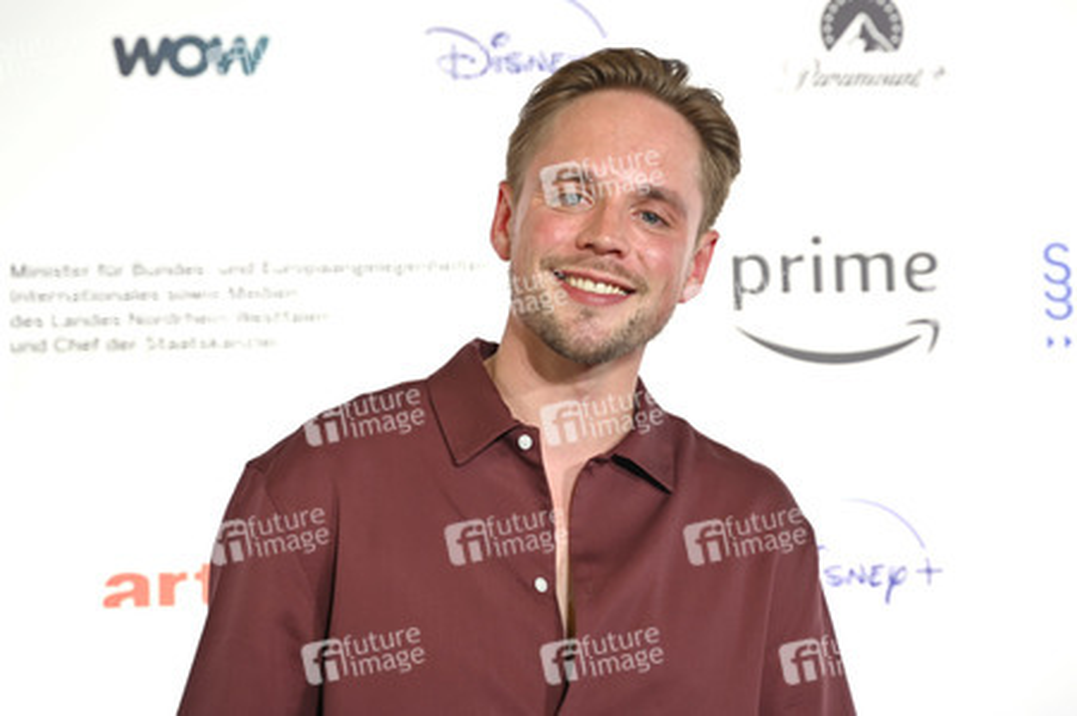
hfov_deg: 27.0
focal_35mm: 75
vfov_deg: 18.2
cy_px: 358
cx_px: 538
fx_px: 2242
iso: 500
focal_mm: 75
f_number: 2.8
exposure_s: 1/320
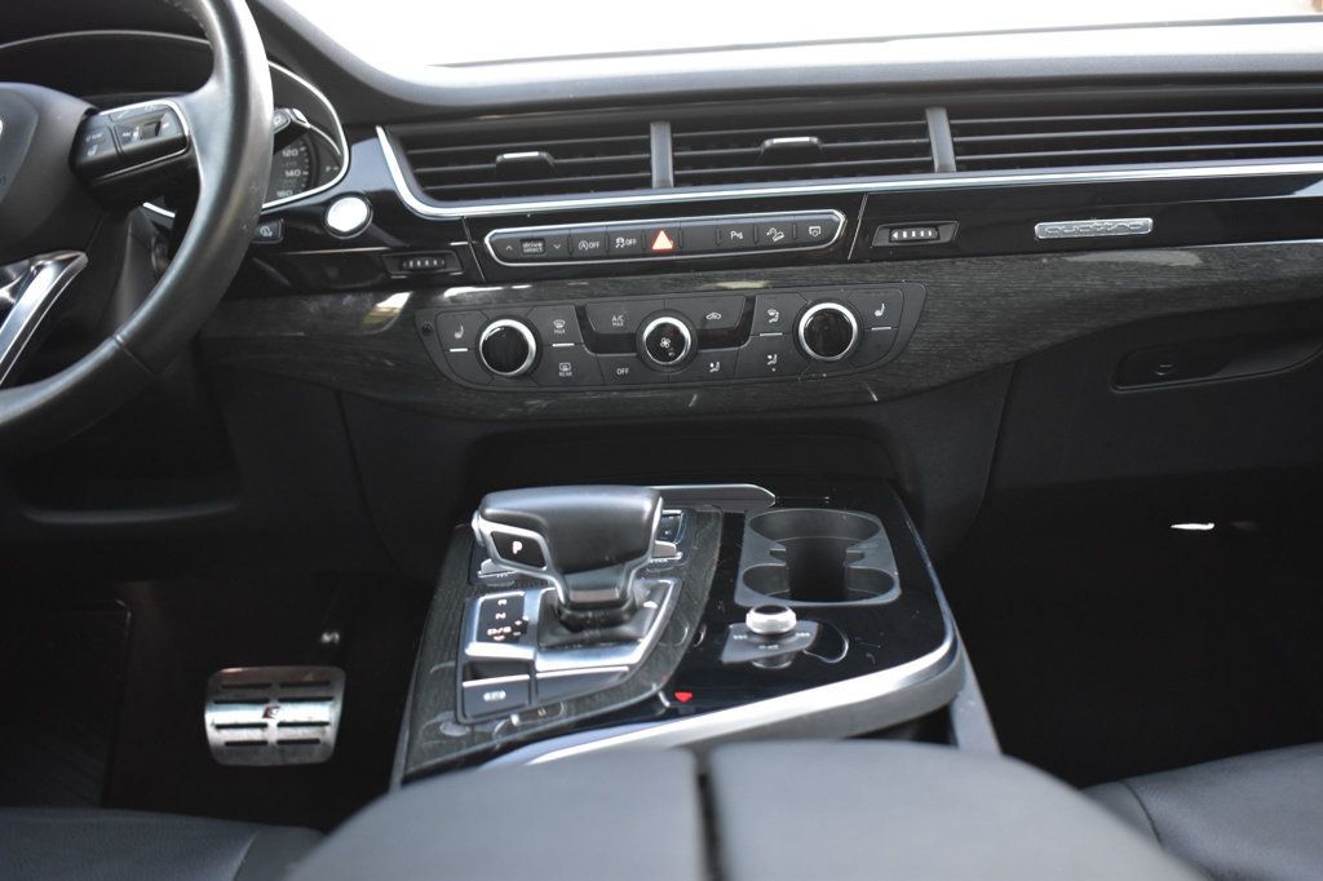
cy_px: 440
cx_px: 662
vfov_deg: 35.5
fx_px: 1378
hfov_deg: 51.3
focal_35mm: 38
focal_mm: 25
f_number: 4
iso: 1600
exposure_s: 1/8
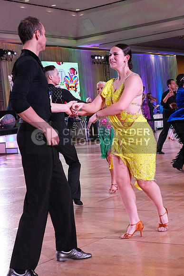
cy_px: 138
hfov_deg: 22.3
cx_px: 92
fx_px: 467
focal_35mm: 61
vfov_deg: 32.9
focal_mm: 41
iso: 3200
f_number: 5.6
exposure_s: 1/400
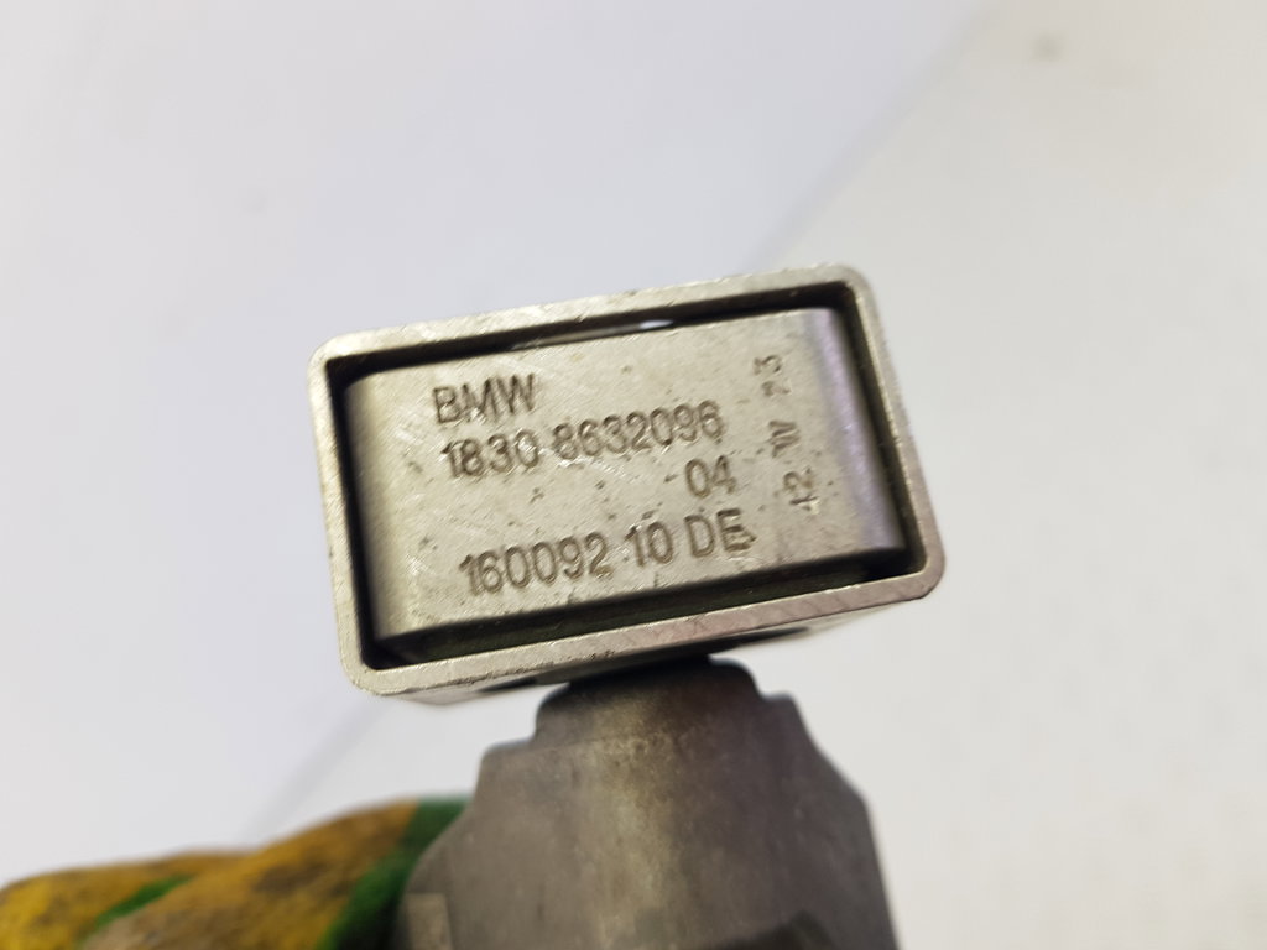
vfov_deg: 53.1
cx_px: 634
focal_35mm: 26
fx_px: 952
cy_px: 475
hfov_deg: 67.3
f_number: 1.7
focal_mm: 4.2
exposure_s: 1/108
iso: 40
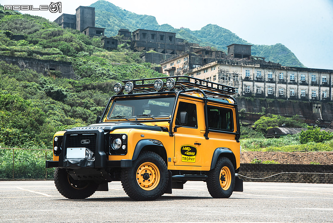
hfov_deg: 29.6
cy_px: 112
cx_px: 166
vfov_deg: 20.0
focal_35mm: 68
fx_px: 629
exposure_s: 1/80
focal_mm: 68
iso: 200
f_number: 5.6
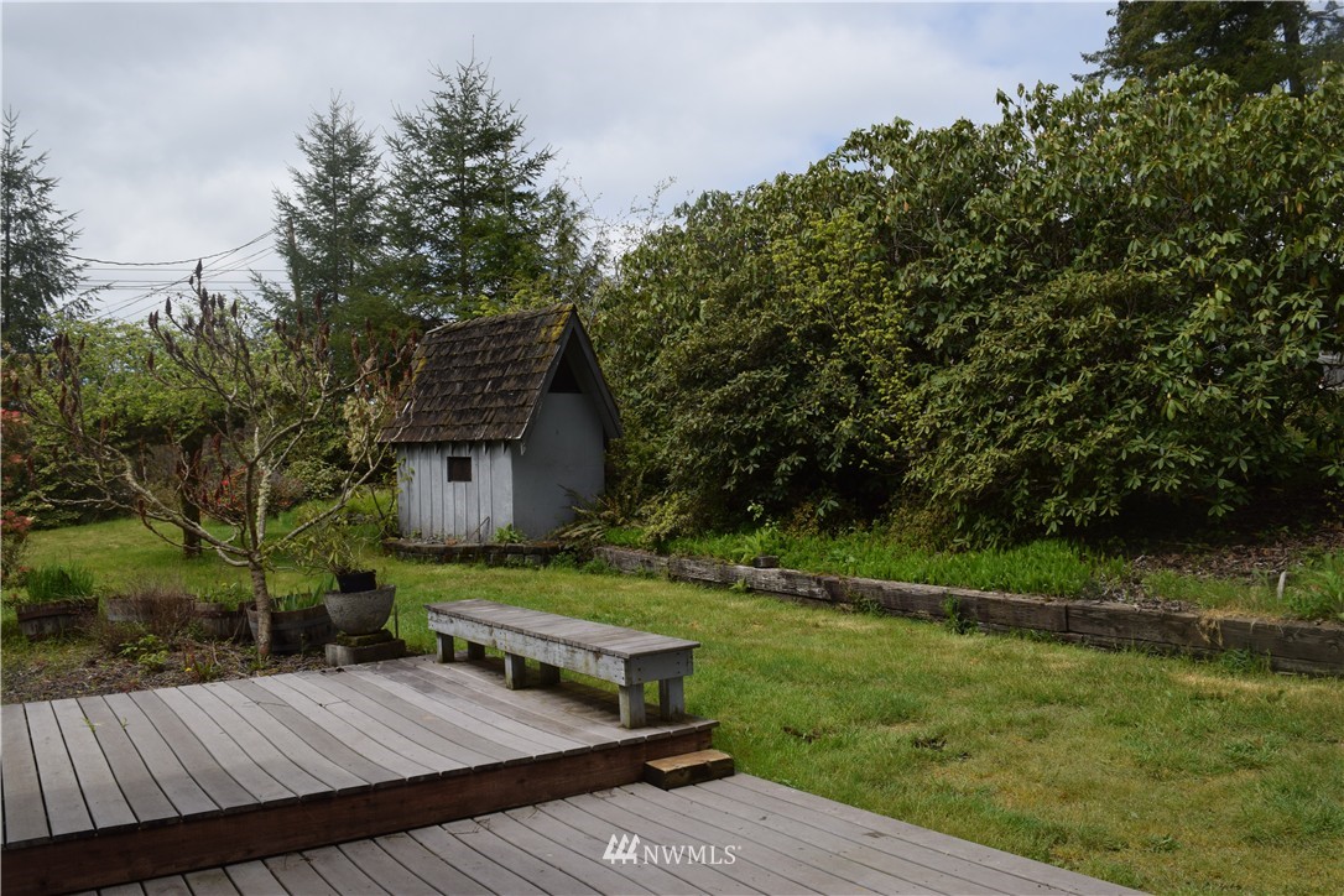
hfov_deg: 67.4
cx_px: 672
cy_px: 448
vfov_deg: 47.9
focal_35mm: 27
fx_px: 1008
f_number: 9
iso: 100
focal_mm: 18
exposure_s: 1/200
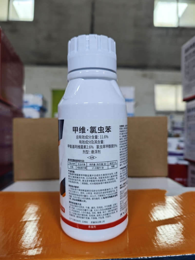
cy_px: 130
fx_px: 173
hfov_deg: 58.9
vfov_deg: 73.9
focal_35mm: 23
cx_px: 98
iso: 125
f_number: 1.6
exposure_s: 1/101
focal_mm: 6.55
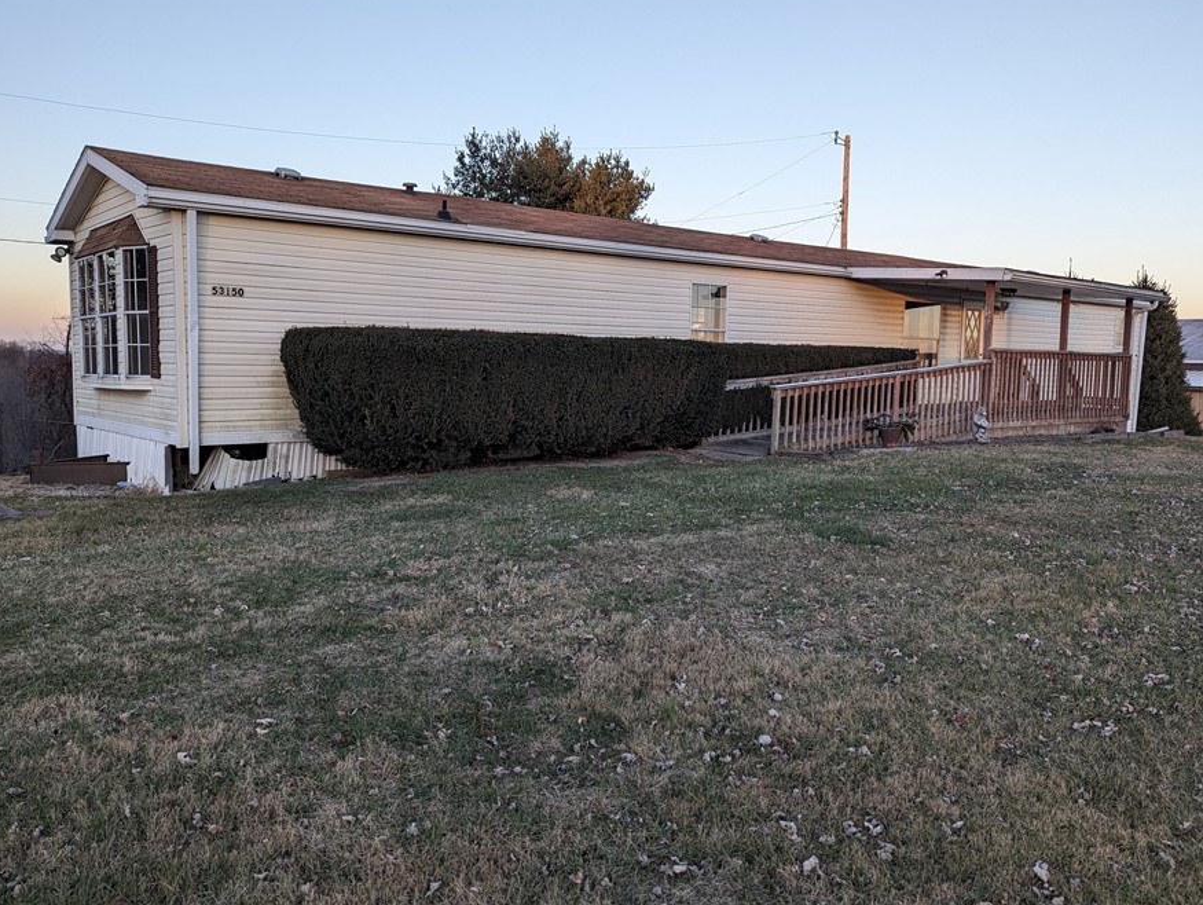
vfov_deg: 49.8
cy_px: 444
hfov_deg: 63.4
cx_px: 608
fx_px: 974
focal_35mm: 28
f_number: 1.85
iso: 47
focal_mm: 6.81
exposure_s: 1/211
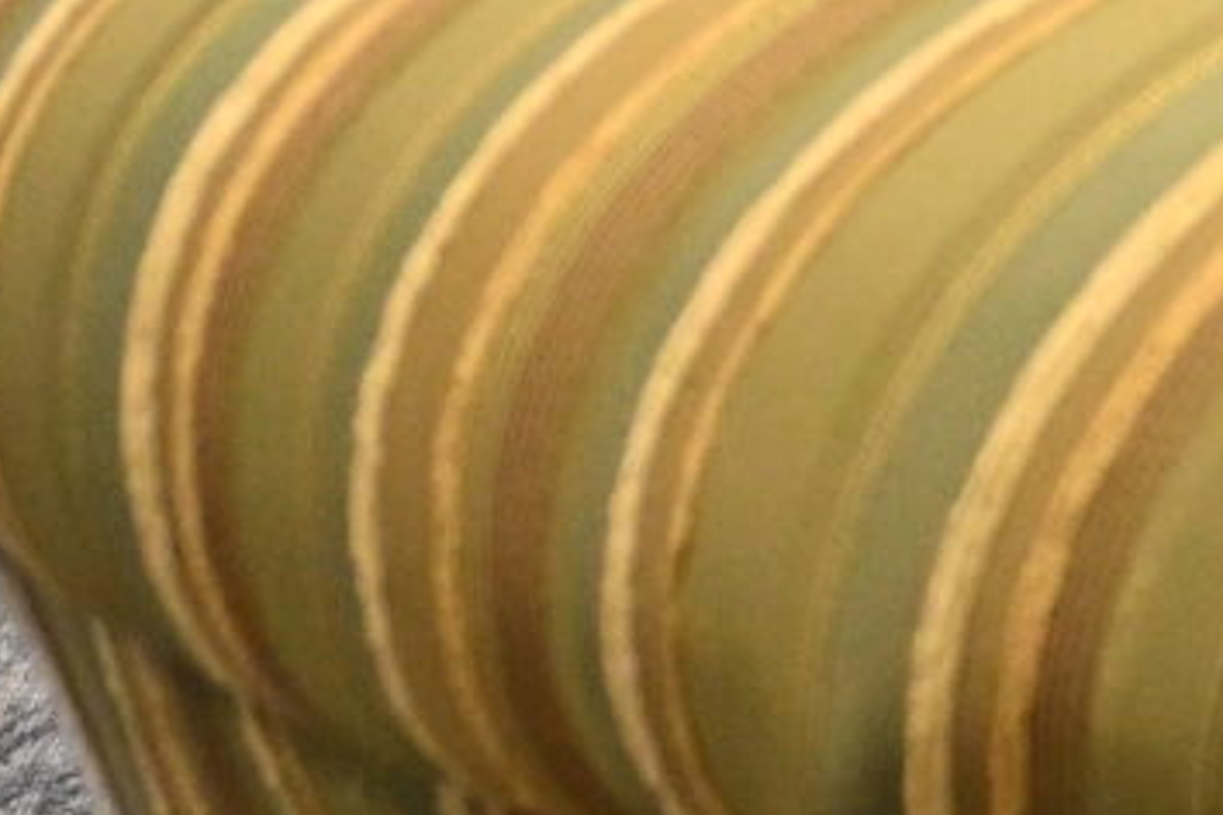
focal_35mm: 212
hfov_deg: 8.6
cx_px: 3154
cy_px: -979
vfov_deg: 6.3
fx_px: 7195
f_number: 3.8
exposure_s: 1/125
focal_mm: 19.5
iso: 1800
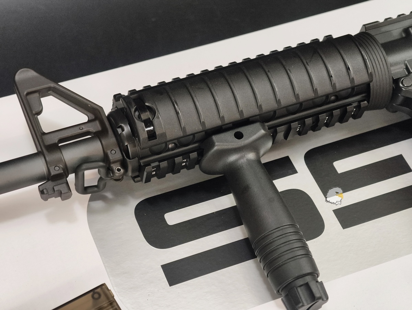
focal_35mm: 85
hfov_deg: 23.0
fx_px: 1013
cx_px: 206
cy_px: 155
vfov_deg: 17.4
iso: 866
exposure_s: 1/30
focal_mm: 22.48
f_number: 2.67
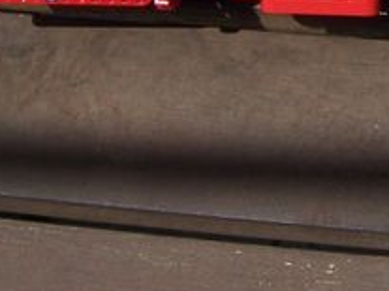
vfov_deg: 9.7
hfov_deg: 12.9
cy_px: -201
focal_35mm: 147
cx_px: 543
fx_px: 1651
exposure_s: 1/750
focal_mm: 6.3
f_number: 5.6
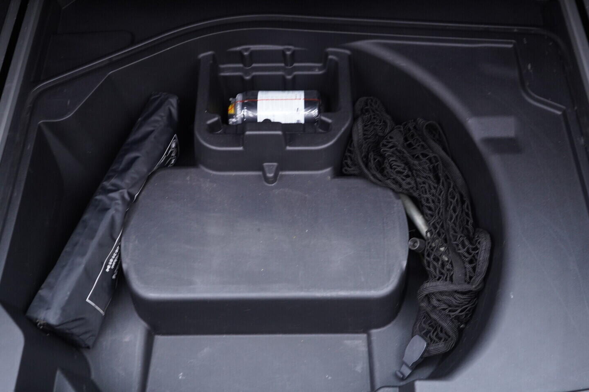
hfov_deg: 53.1
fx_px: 589
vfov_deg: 36.9
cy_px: 196
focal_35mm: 36
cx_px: 294
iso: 640
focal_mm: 24
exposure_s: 1/40
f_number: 2.8
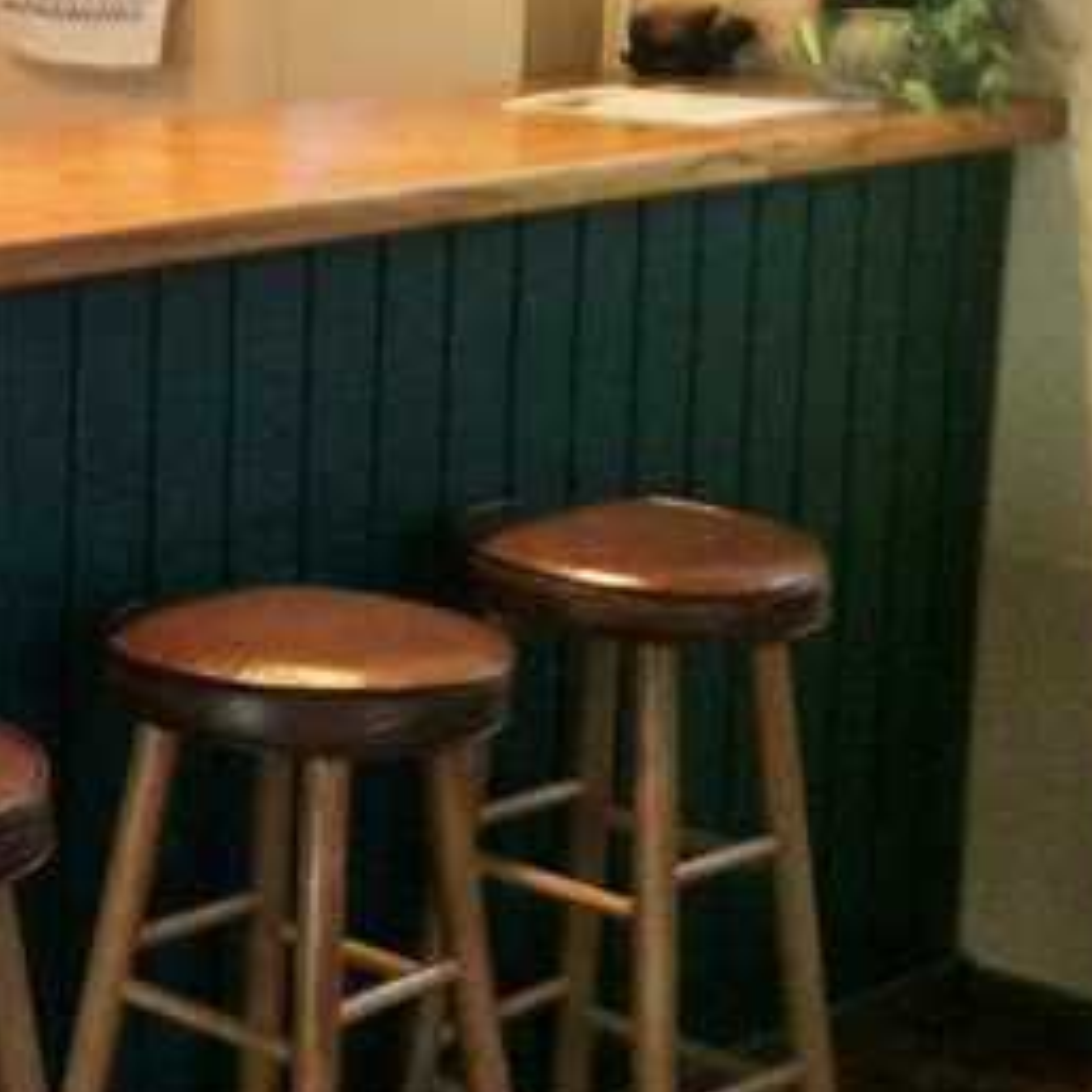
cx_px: -552
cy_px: 217
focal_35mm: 88
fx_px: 3141
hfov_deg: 17.7
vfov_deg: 19.5
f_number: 2.4
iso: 80
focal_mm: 3.3
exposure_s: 1/24
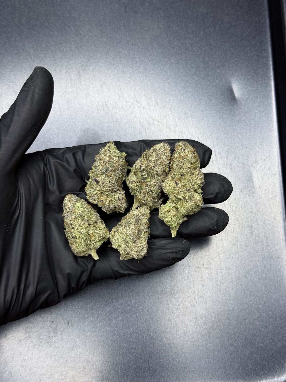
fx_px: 529
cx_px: 143
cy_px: 191
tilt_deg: -79.4
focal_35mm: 48
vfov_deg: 39.7
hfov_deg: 30.3
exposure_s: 1/50
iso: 125
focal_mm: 6.76
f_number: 1.78
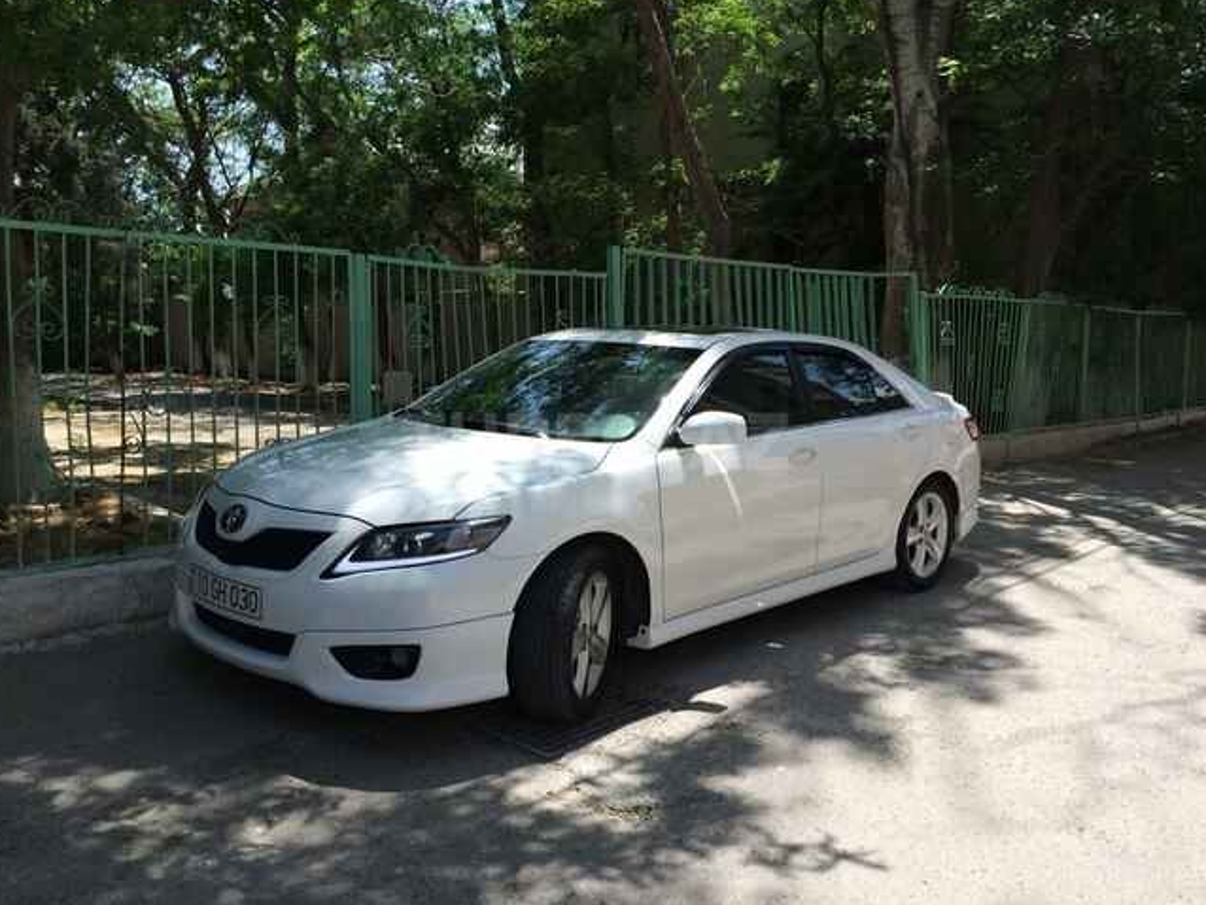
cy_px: 441
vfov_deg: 46.8
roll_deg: -0.7
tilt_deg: -8.6
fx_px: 1046
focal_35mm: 30
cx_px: 595
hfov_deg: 59.9
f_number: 2.2
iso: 32
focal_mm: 4.15
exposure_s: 1/1026
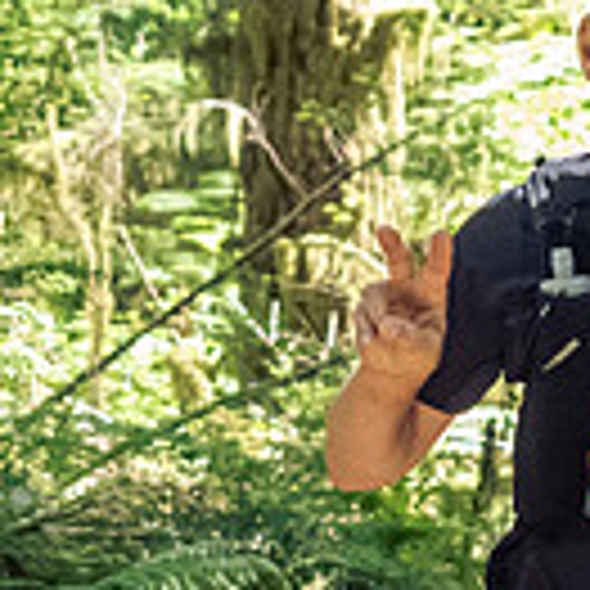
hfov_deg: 5.6
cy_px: 579
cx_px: 549
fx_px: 6016
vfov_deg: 5.6
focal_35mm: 312
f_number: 2.8
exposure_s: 1/1600
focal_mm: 40
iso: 6400
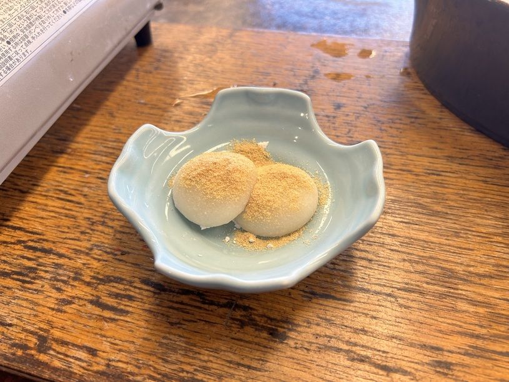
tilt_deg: -47.7
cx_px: 254
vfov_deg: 53.1
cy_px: 191
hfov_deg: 67.3
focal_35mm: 26
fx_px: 382
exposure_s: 1/60
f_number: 1.5
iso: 80
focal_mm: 5.7
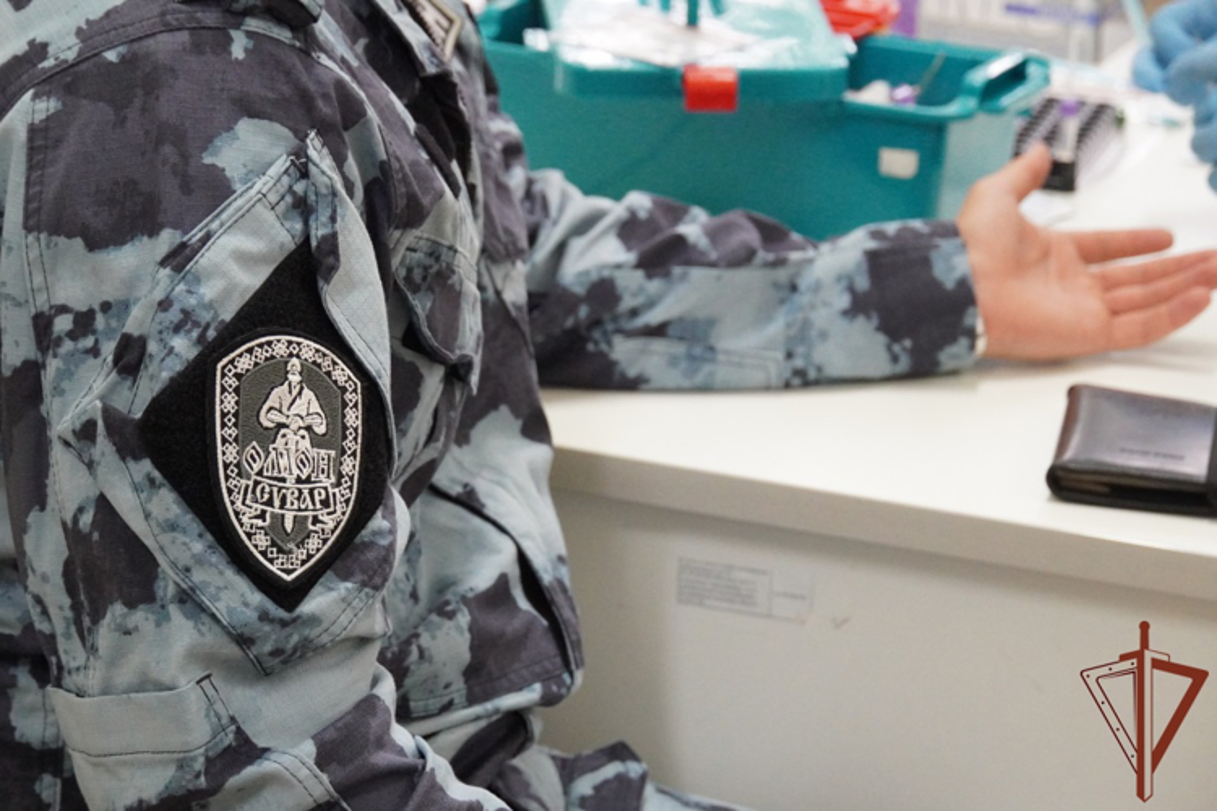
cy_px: 406
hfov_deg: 20.3
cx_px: 608
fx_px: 3397
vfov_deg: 13.6
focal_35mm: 100
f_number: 5.6
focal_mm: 67
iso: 6400
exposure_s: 1/160
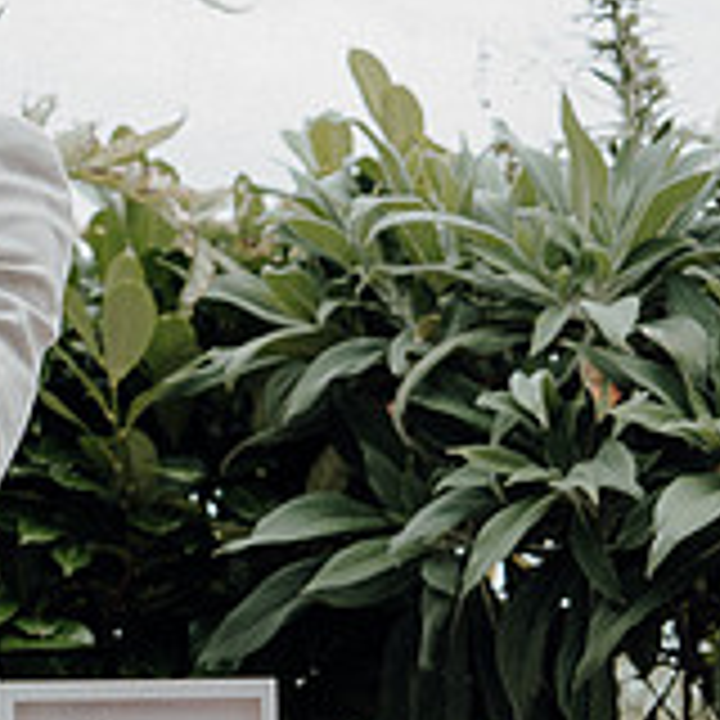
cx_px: -486
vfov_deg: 7.6
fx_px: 5436
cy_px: 281
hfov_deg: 7.4
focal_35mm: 231
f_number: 3.5
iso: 125
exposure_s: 1/320
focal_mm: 50
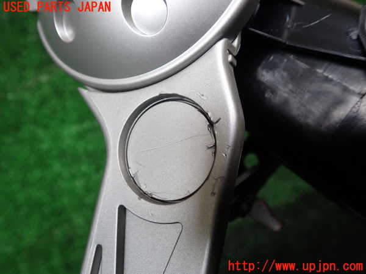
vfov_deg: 46.8
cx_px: 183
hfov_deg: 60.0
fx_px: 317
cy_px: 137
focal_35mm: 30
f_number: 2.3
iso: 125
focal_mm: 5.4
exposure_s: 1/60
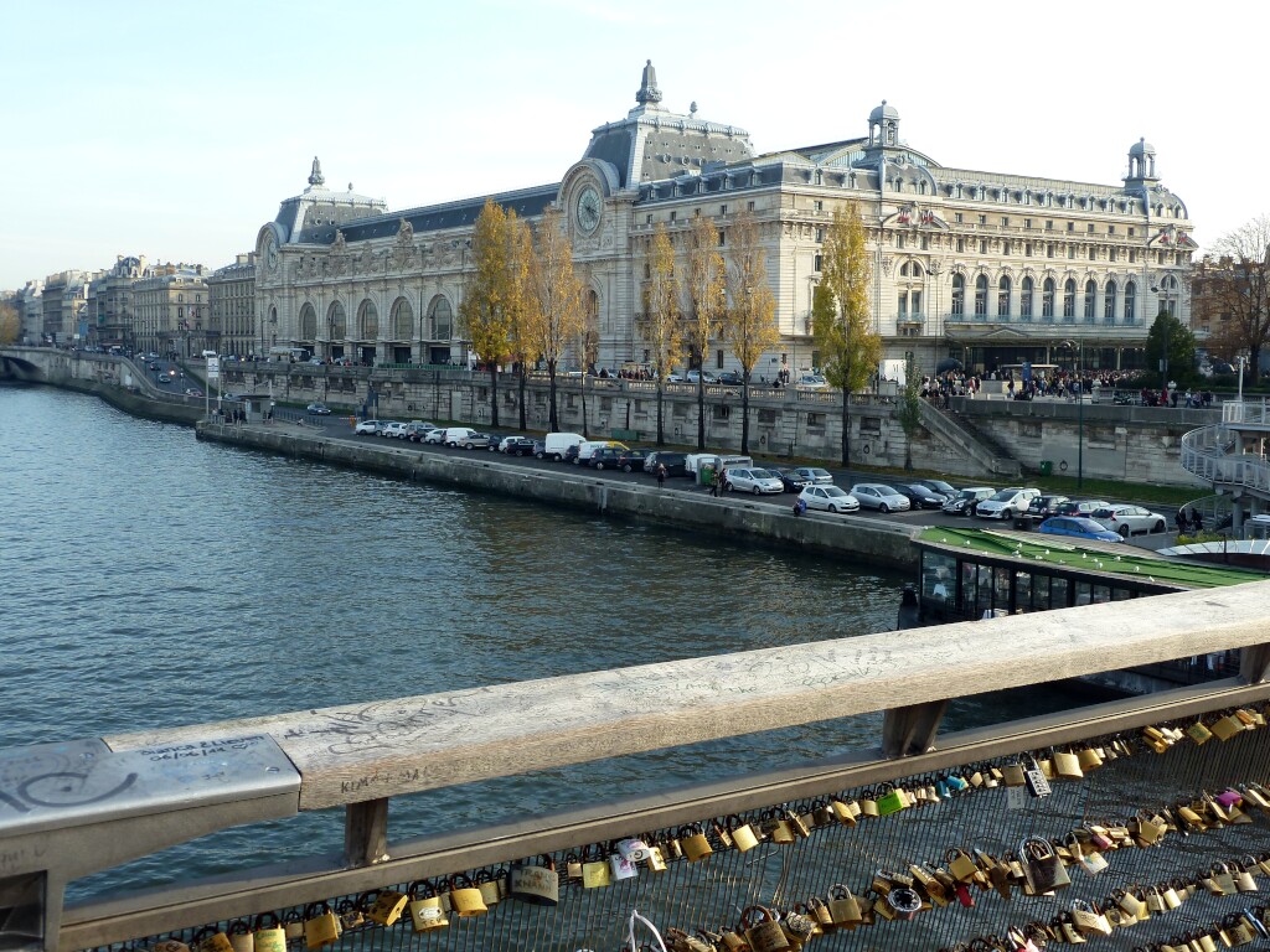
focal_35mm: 37
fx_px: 1357
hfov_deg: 50.1
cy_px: 476
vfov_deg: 38.7
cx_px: 635
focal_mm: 6.1
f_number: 4
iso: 80
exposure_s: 1/125
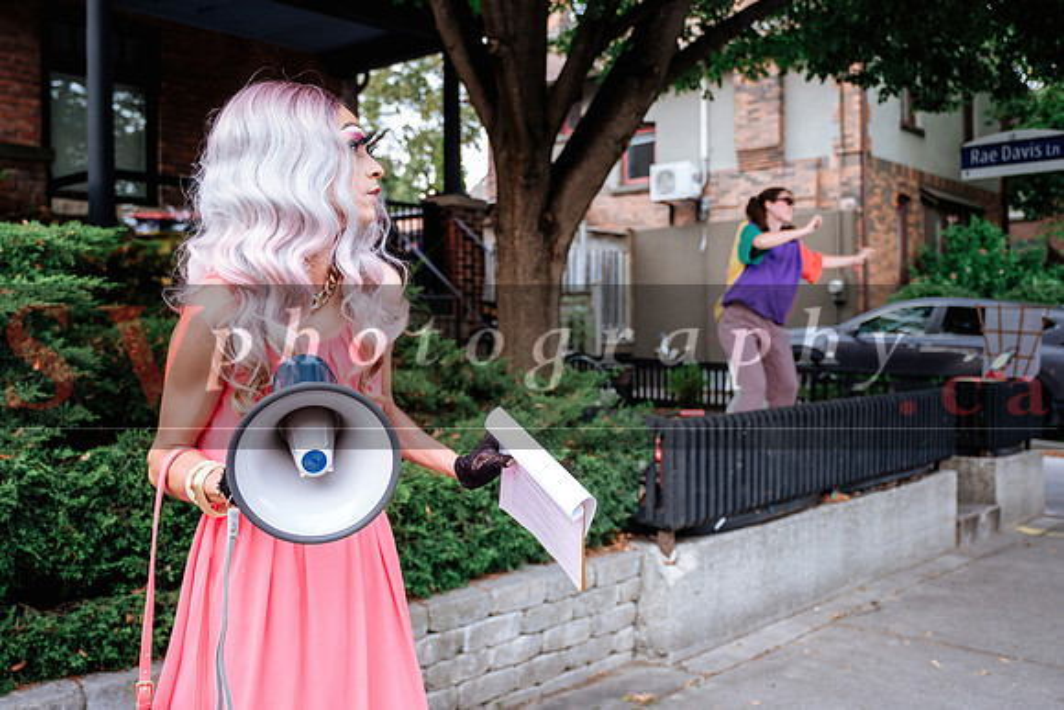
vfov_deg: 36.9
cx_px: 532
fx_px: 1064
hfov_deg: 53.1
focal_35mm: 36
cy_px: 355
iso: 800
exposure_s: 1/250
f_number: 2.8
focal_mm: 24.2
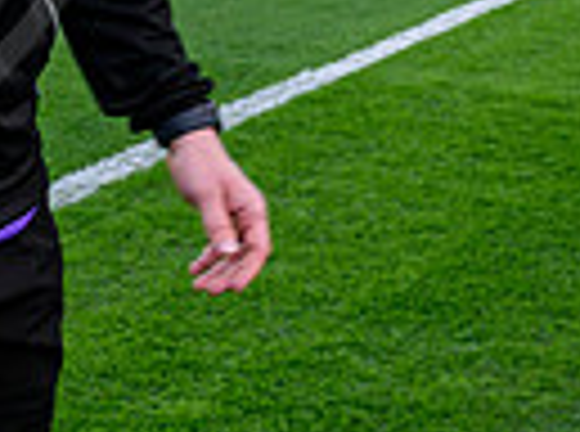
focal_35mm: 128
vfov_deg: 11.0
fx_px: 2139
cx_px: -324
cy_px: -259
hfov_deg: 14.3
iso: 320
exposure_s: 1/200
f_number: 5.6
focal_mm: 29.5
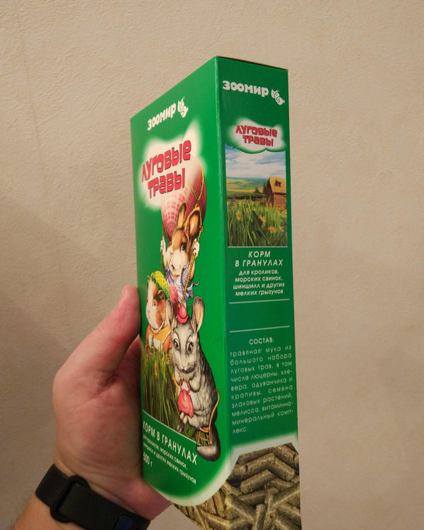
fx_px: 502
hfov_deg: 45.8
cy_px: 266
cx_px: 213
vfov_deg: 55.6
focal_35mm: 32
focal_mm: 4.26
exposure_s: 1/20
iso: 594
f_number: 2
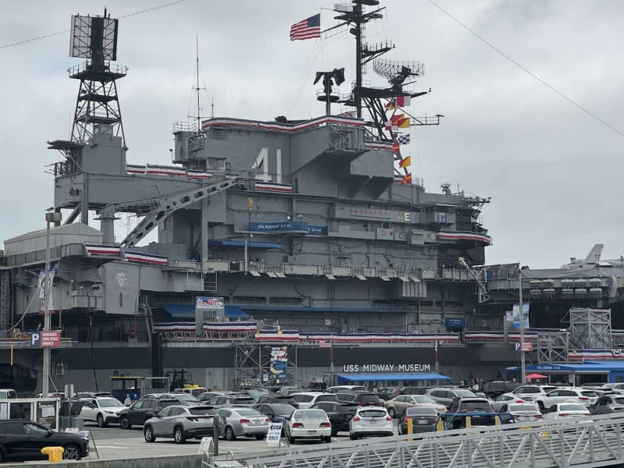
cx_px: 312
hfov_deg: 25.3
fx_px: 1388
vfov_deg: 19.1
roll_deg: +1.1
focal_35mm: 77
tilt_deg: +5.8
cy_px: 234
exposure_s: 1/1488
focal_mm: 9
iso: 25
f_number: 2.8
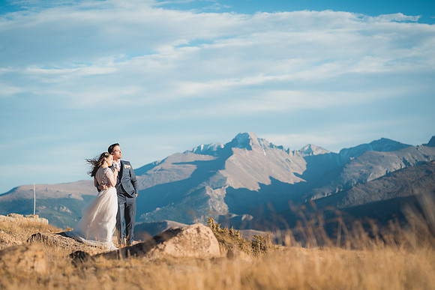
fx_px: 1067
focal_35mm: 88
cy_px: 145
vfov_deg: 15.5
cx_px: 218
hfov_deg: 23.0
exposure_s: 1/2000
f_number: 2.8
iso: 125
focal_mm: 85
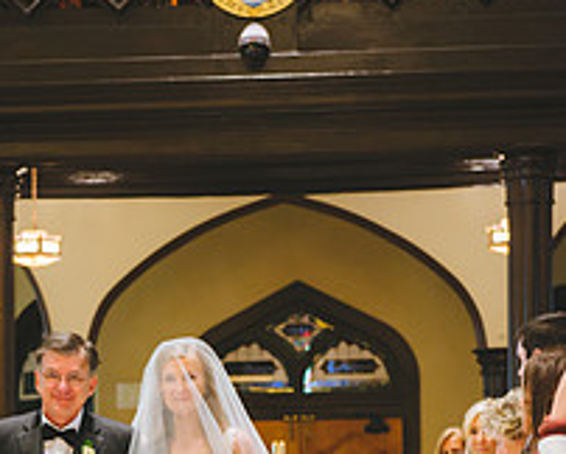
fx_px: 2448
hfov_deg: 13.1
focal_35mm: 146
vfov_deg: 10.4
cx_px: 149
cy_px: 527
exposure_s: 1/125
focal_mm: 70
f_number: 3.5
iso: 2500
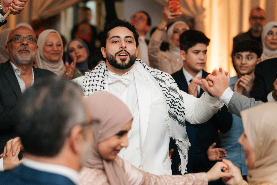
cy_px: 92
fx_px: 666
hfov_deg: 23.5
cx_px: 138
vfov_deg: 15.8
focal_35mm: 87
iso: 1000
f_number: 2.8
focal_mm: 85
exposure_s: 1/200
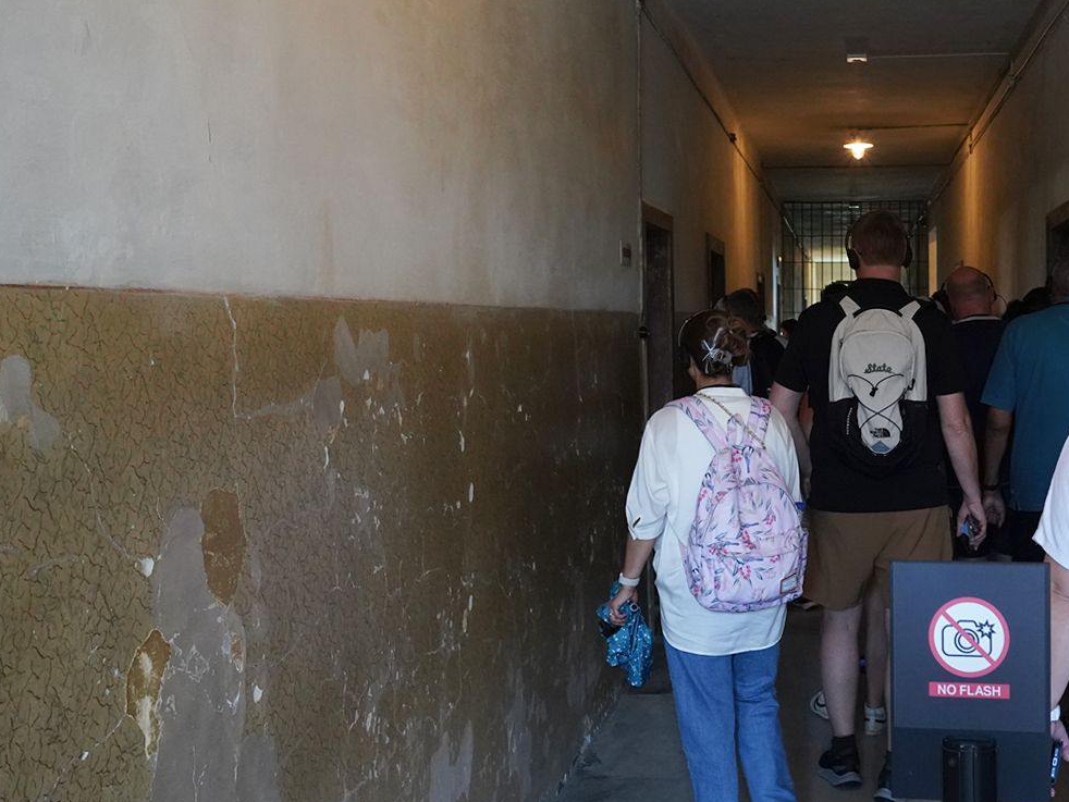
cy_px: 400
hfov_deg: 38.9
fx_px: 1452
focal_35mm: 47
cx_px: 855
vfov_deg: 30.9
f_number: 5.6
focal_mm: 24
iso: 3200
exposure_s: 1/80
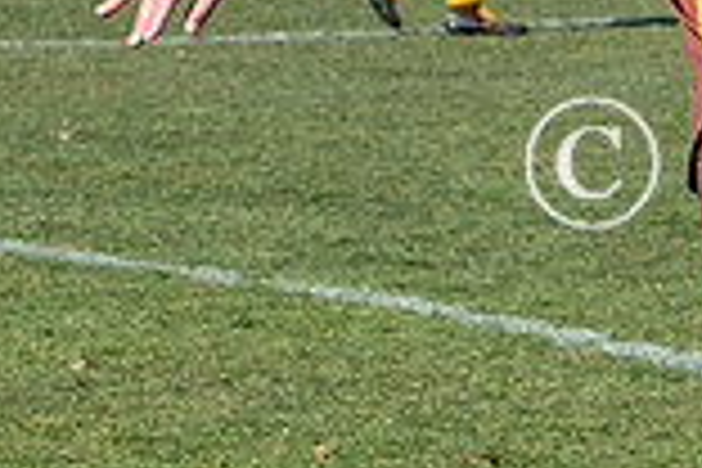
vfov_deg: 1.8
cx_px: 891
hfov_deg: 2.7
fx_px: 14955
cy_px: -45
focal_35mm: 767
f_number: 5
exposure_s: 1/1000
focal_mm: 72
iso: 200
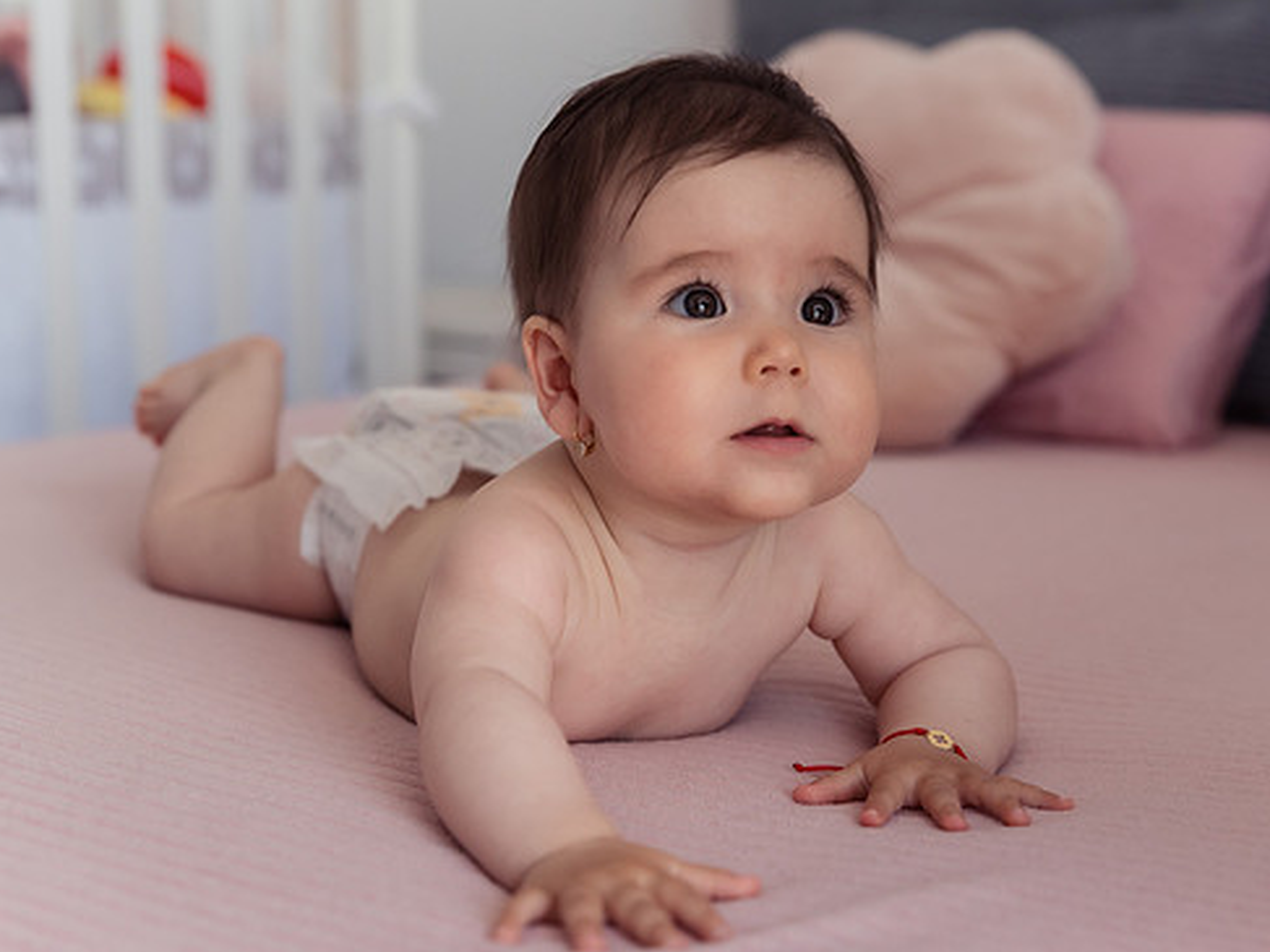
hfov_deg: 31.2
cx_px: 684
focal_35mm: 62
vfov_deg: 23.6
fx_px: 2274
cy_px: 504
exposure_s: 1/250
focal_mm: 52
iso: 800
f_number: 3.2
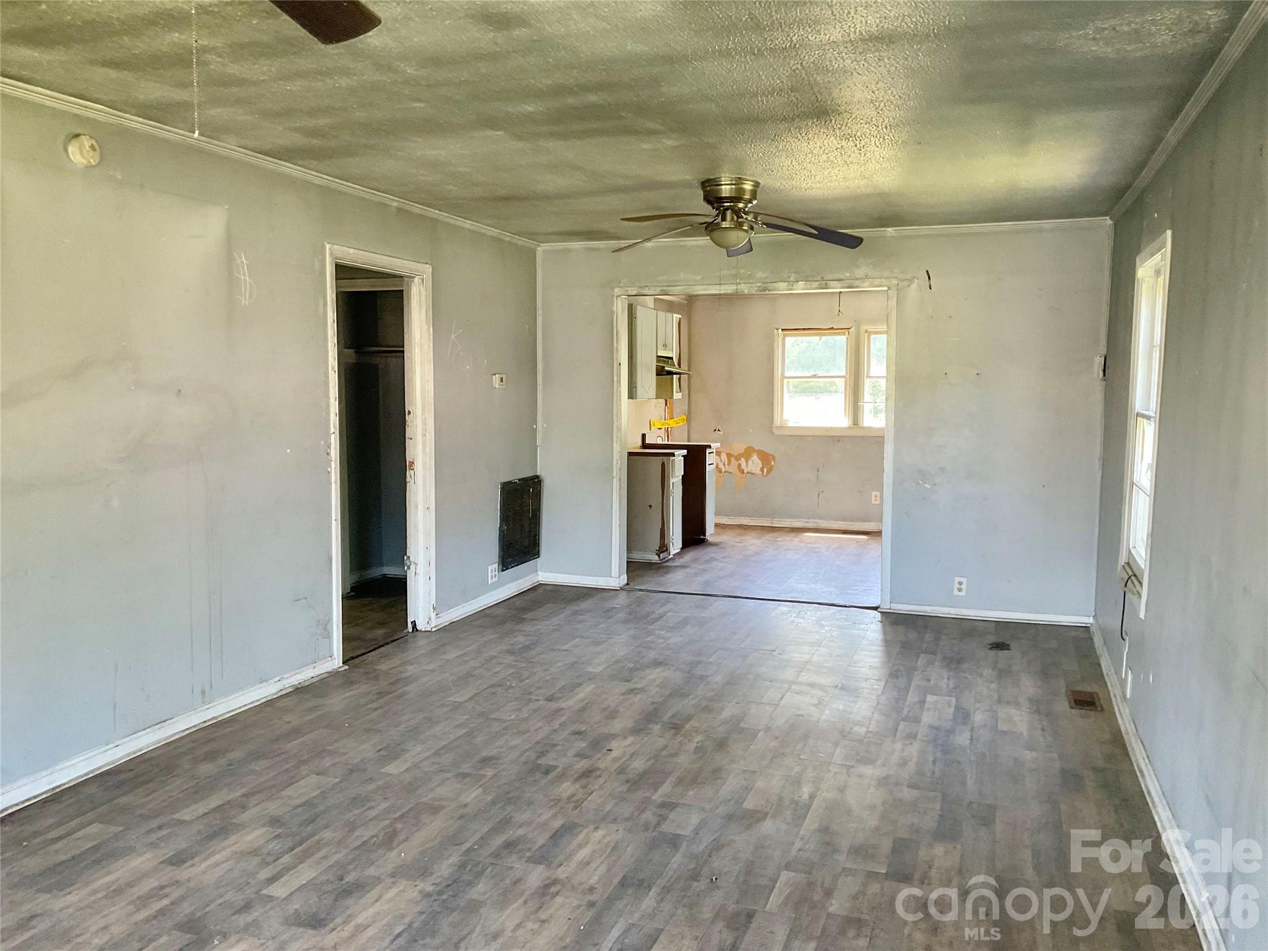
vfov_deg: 48.2
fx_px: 1062
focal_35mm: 29
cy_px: 476
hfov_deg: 61.7
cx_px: 634
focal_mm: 3
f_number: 1.8
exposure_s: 1/60
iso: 160
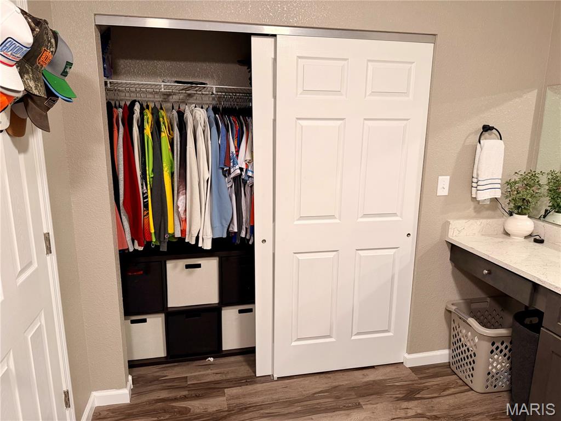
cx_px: 280
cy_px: 210
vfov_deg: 56.8
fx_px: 389
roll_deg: -0.2
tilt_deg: -12.6
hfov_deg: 71.6
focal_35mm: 24
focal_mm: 6.76
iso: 250
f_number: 1.78
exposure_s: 1/60
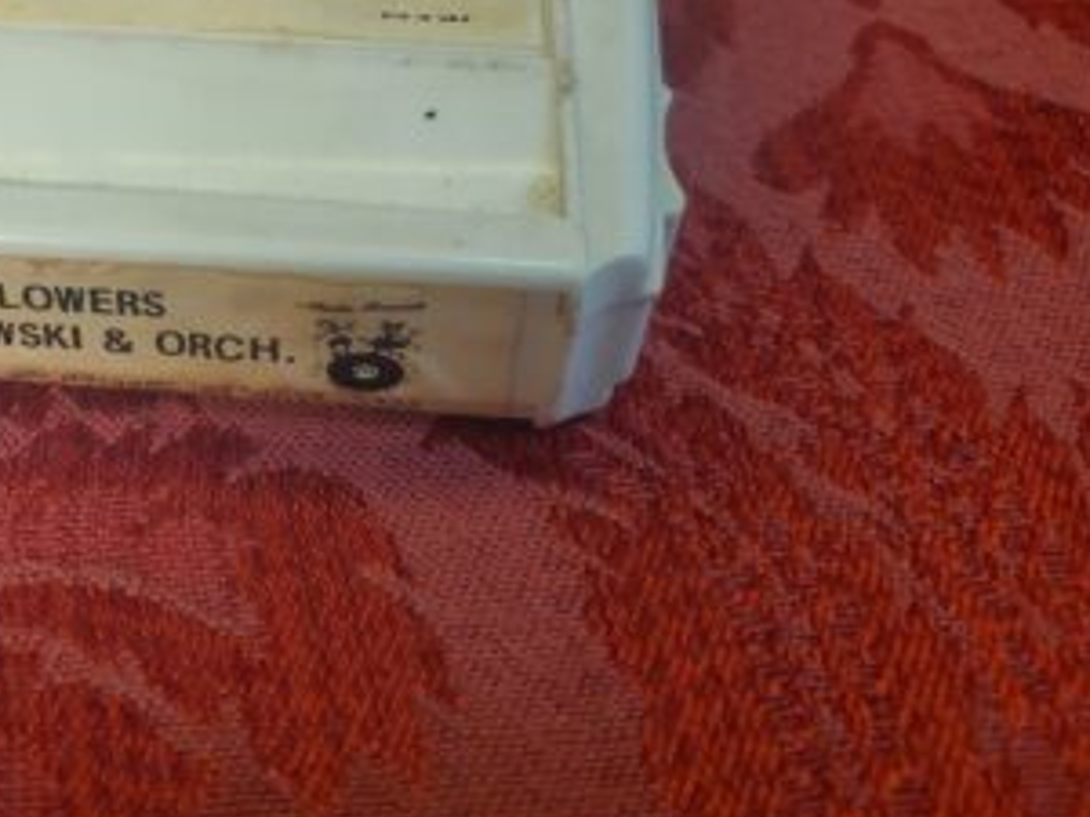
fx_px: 1637
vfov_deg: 26.9
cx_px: 164
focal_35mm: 52
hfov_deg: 35.2
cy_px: 58
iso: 50
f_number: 1.5
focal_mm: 4.3
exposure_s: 1/211
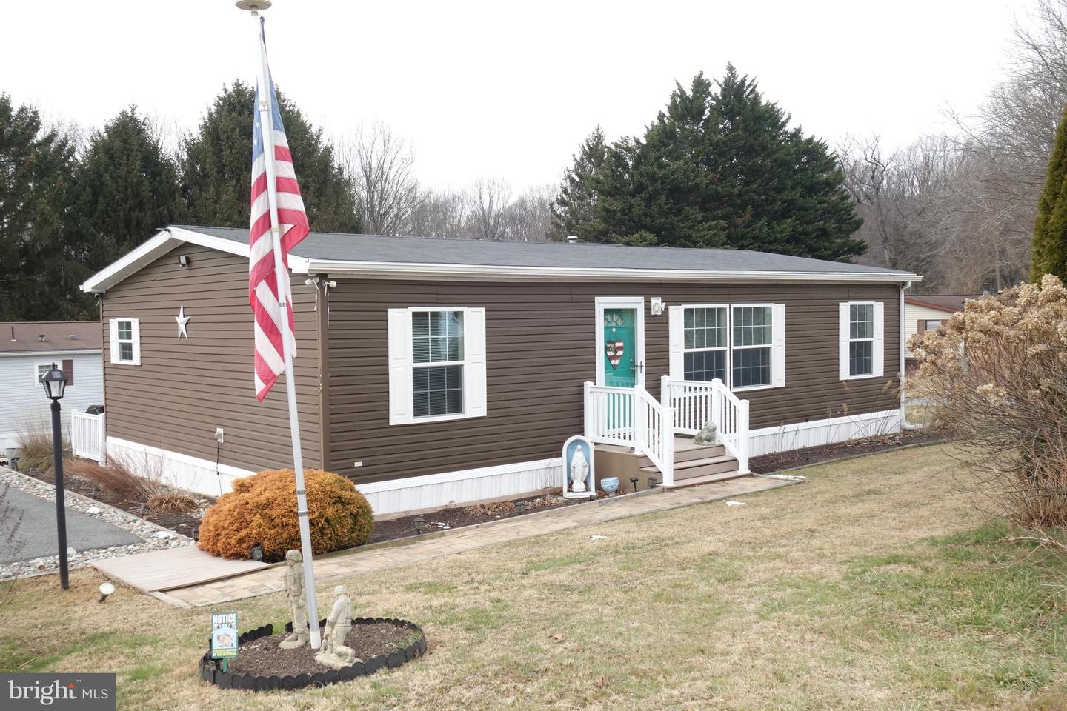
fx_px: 1008
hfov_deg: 55.8
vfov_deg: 38.9
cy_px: 356
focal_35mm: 34
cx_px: 534
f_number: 5.6
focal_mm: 12.62
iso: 400
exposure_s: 1/250
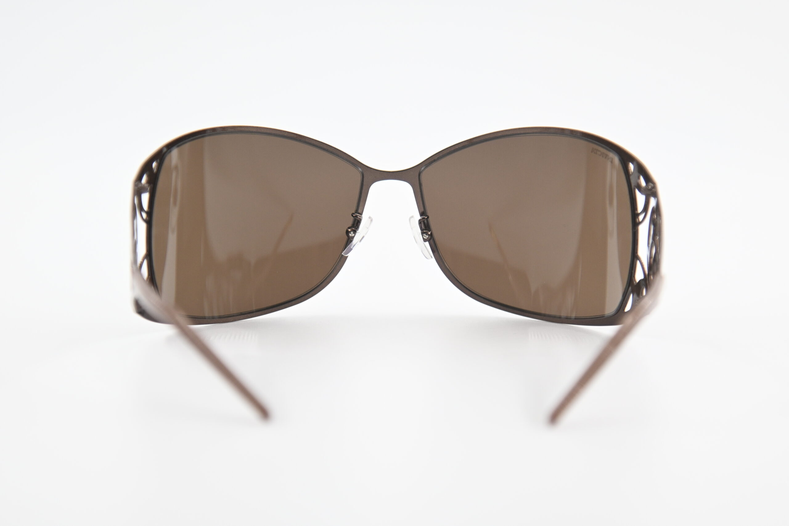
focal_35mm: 138
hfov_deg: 14.9
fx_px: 3024
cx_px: 394
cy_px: 263
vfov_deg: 9.9
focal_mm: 92
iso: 400
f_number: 4
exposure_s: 1/400
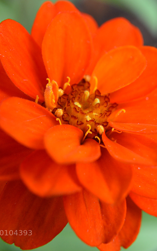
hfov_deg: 17.6
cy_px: 125
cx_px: 98
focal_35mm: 74
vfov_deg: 27.8
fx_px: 506
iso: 400
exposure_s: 1/125
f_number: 5.6
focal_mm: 32
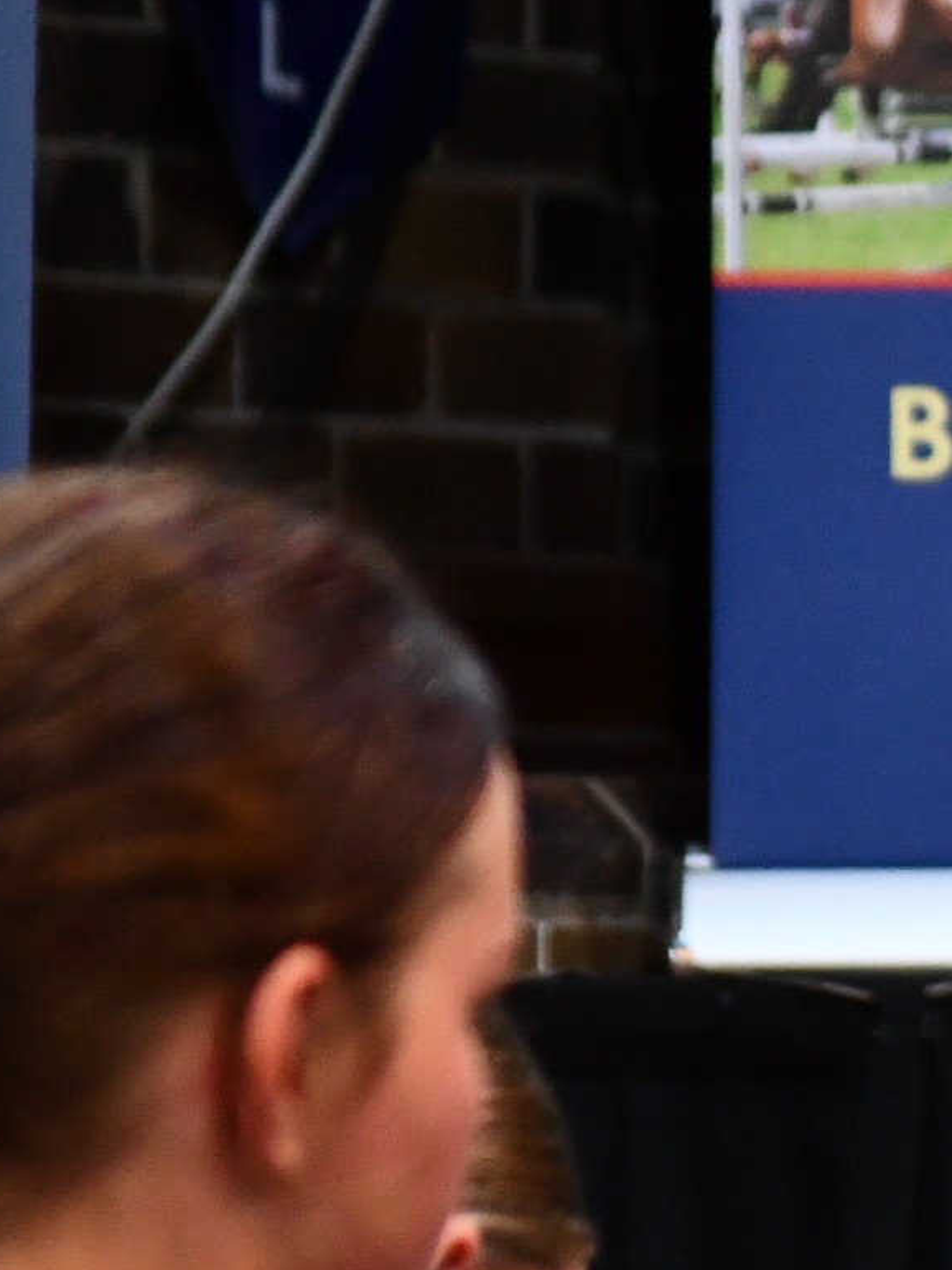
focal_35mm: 521
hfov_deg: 2.8
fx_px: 19110
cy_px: 260
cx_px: 1637
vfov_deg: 3.8
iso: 3200
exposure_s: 1/100
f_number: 4.5
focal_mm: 100
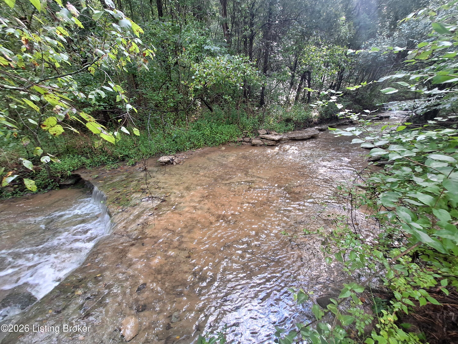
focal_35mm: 13
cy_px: 172
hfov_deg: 106.2
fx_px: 172
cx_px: 229
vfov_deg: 89.9
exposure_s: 1/40
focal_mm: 1.74
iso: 80
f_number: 2.2
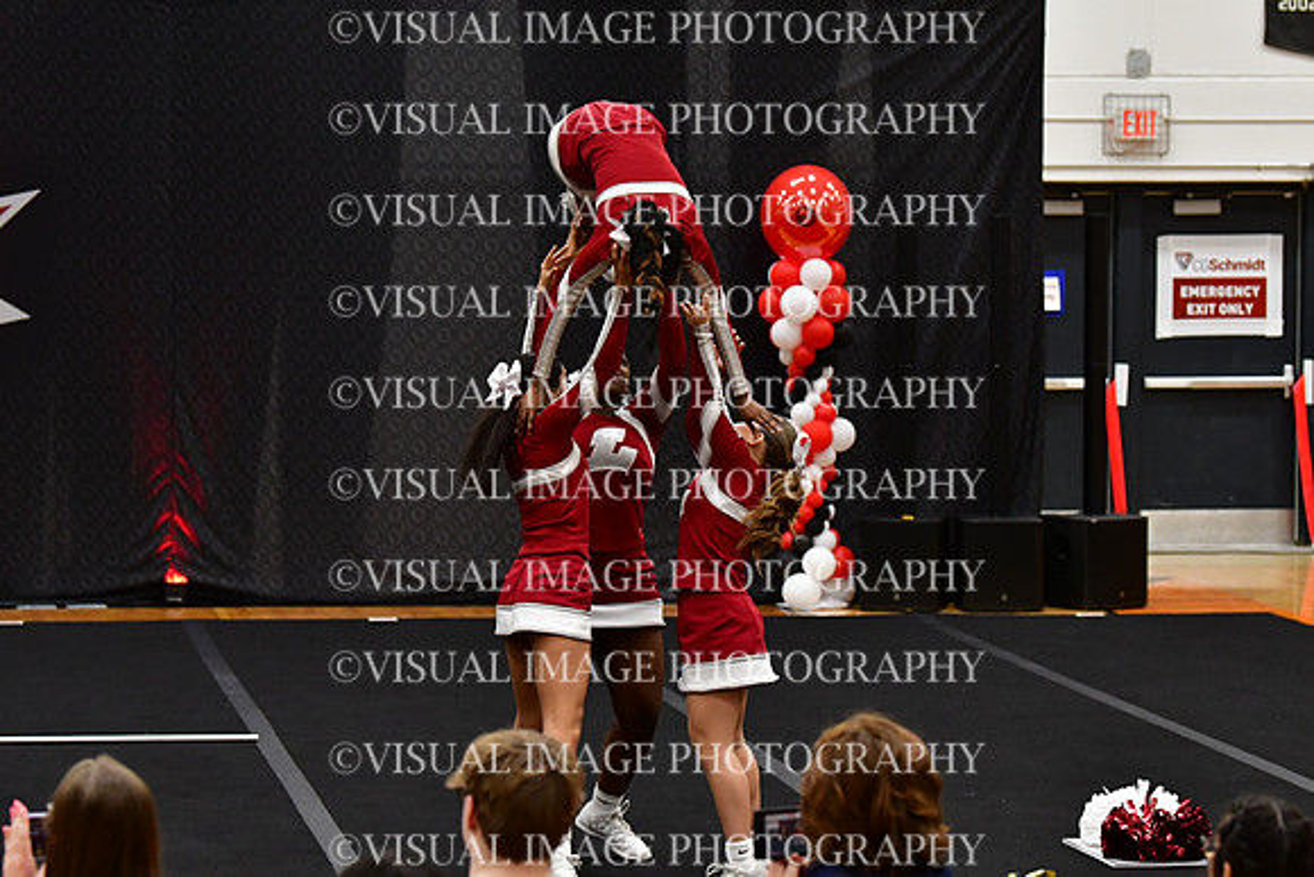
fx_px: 4928
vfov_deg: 10.2
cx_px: 657
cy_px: 438
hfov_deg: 15.2
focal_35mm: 135
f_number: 4
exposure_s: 1/500
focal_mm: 90
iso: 4000
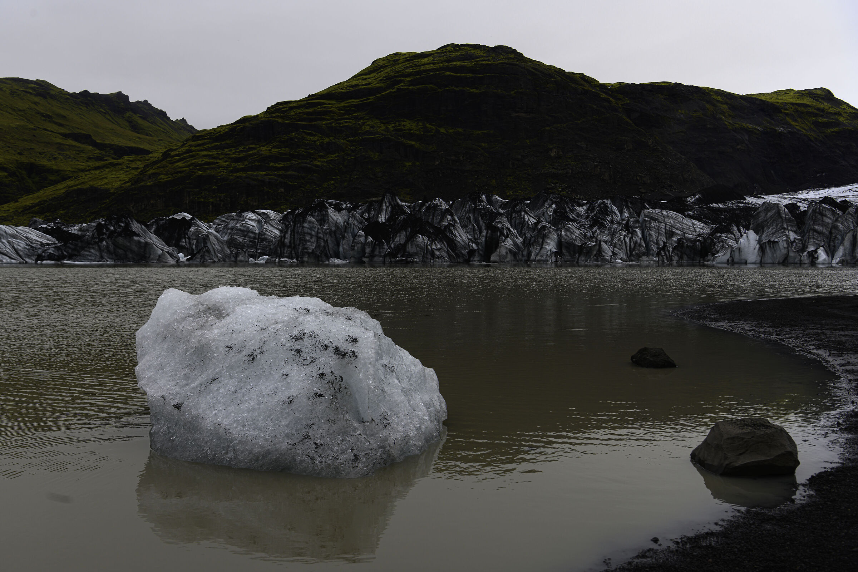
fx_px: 763
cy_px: 286
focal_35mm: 32
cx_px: 429
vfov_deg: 41.1
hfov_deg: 58.7
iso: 100
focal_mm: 32
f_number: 8
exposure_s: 1/160
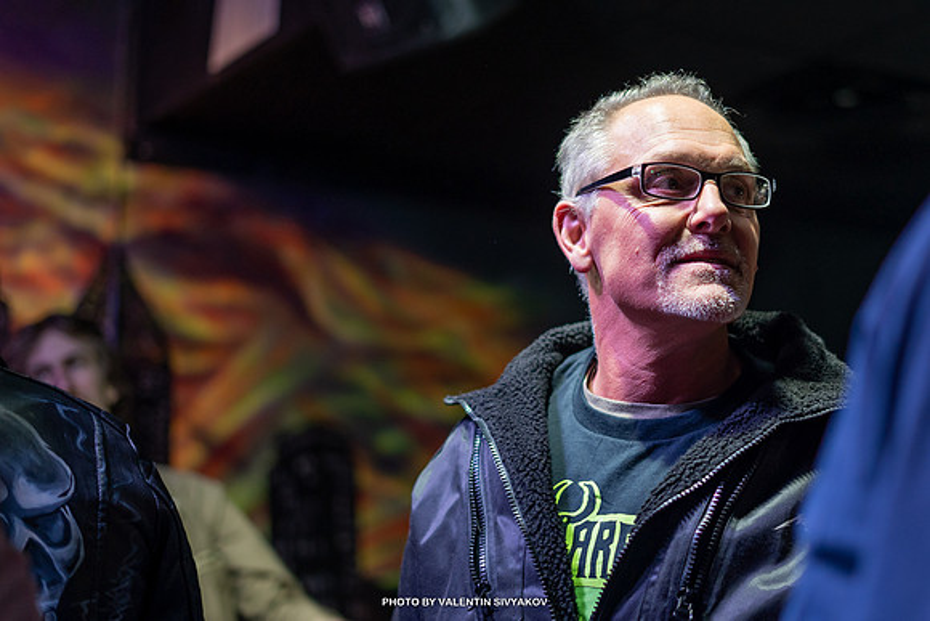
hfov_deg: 28.2
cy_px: 302
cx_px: 611
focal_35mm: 71
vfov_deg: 19.1
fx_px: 1840
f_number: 1.8
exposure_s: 1/125
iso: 250
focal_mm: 50
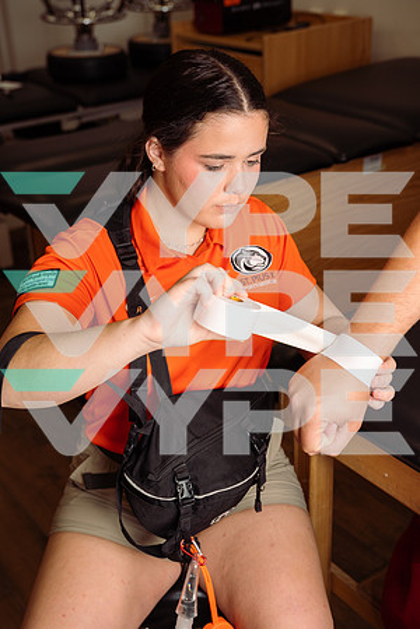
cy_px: 314
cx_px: 210
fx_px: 875
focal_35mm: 50
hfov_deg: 27.0
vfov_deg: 39.6
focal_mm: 50
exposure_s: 1/250
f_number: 4.5
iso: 125
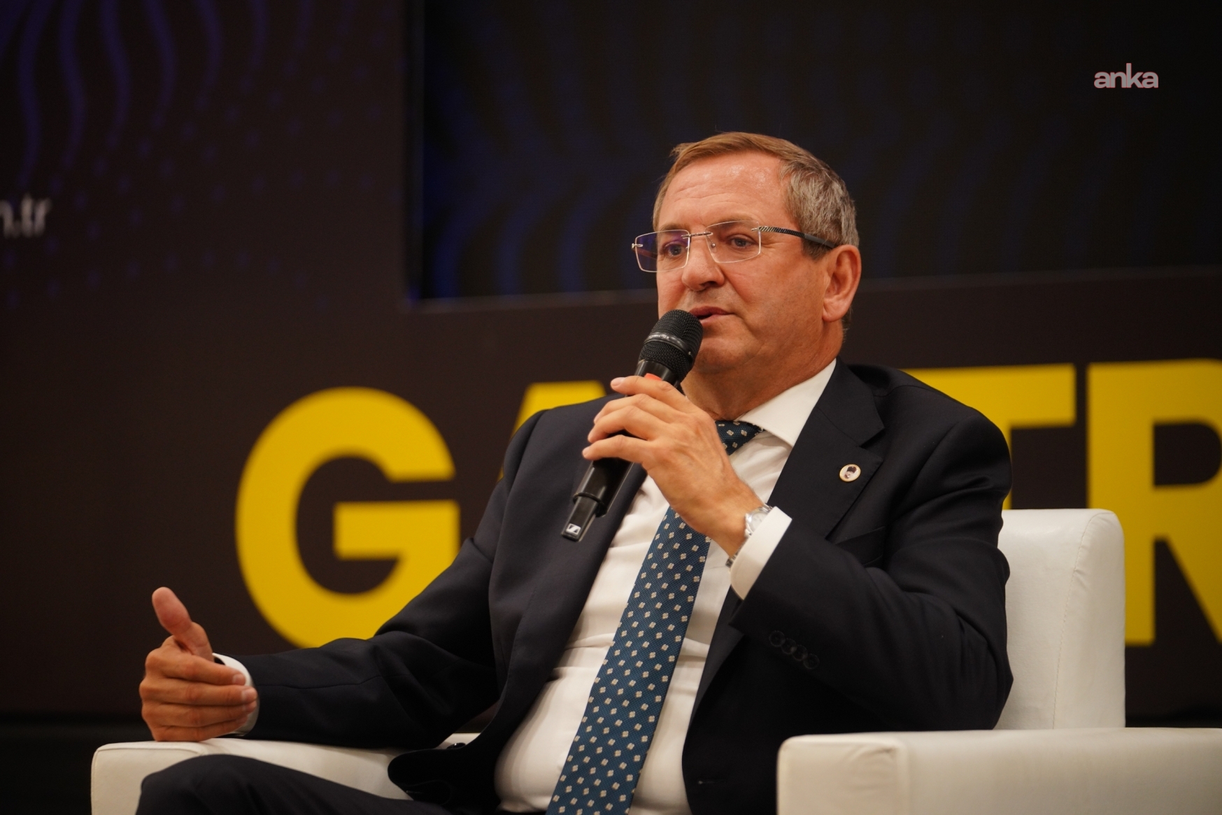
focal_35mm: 167
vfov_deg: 8.2
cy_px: 408
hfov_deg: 12.3
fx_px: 5669
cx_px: 611
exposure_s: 1/200
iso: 1250
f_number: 2.8
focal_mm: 167
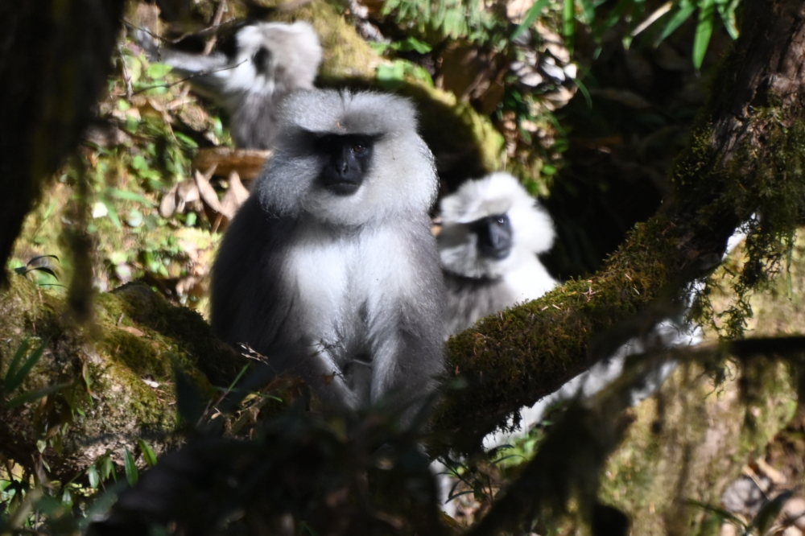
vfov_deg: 4.6
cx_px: 402
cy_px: 268
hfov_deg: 6.9
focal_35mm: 300
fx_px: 6706
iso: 500
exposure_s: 1/640
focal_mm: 300
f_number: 7.1
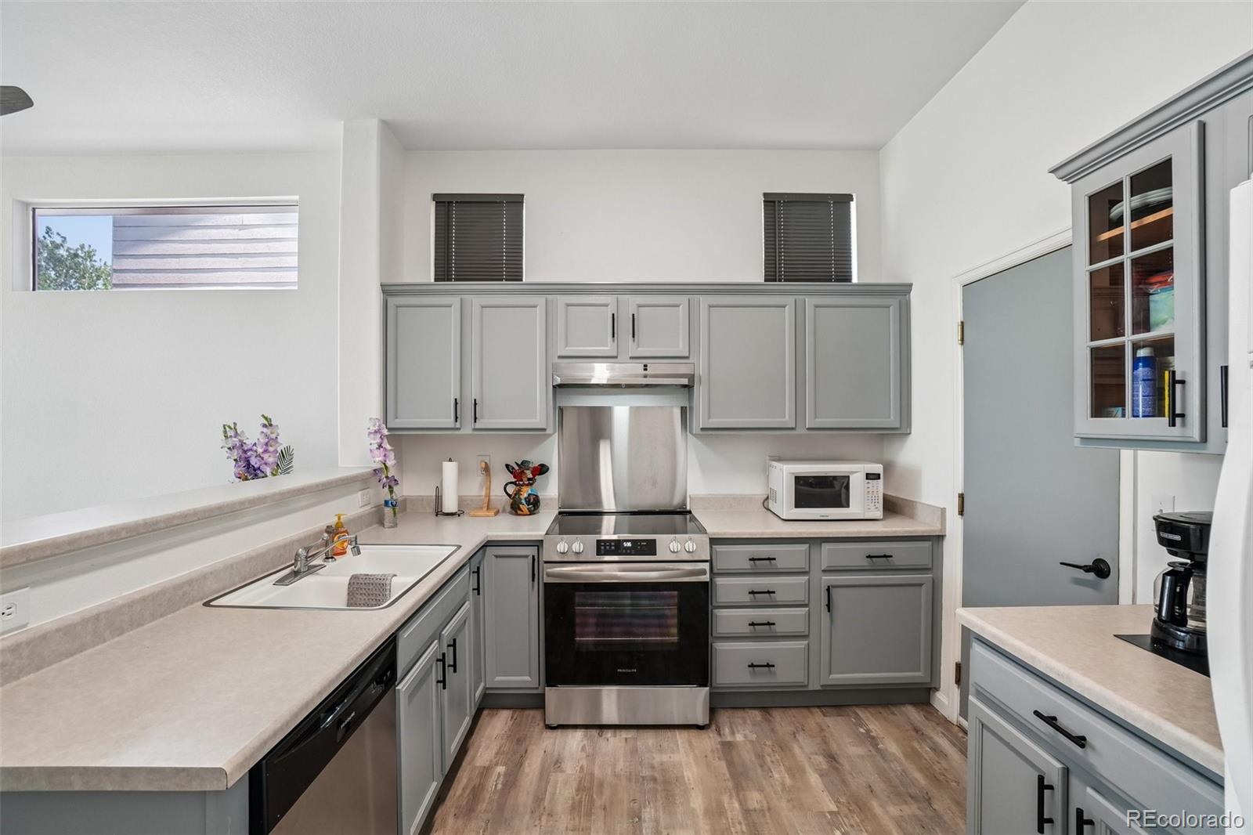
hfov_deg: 100.4
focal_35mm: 15
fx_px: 522
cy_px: 418
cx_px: 626
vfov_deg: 77.3
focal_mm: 10
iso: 400
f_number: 8
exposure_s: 1/15
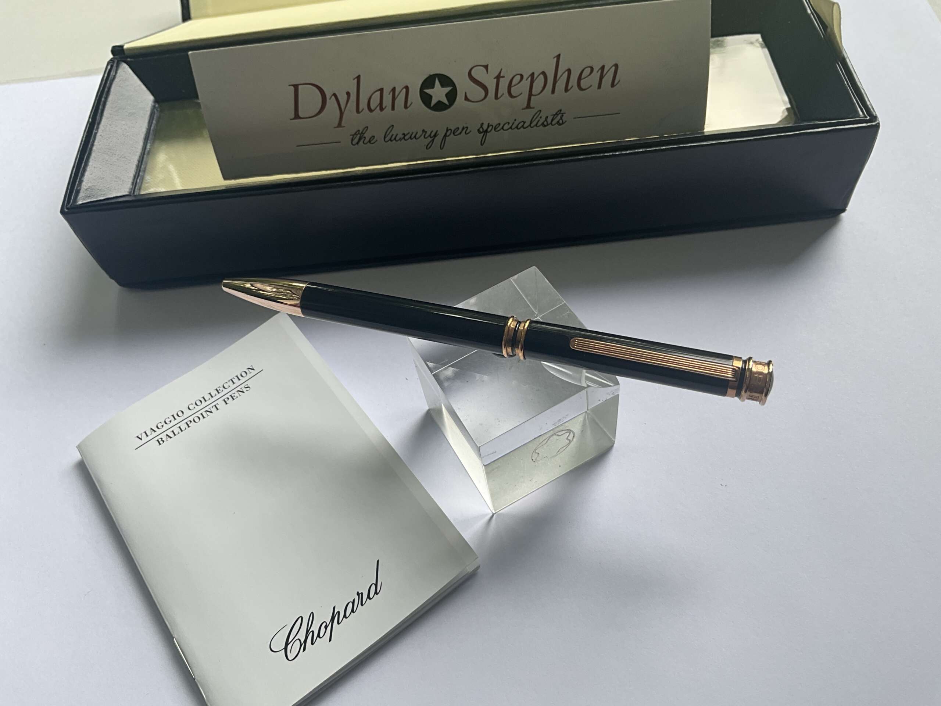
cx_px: 470
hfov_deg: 61.7
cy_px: 353
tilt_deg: -56.3
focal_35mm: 29
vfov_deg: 48.2
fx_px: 788
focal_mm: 3
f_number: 1.8
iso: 20
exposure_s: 1/141
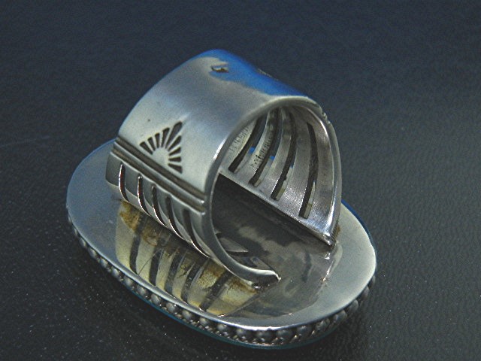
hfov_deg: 22.0
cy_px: 180
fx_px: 1237
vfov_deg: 16.6
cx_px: 240
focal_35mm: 89
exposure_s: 1/30
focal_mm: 16
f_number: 8.8
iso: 400
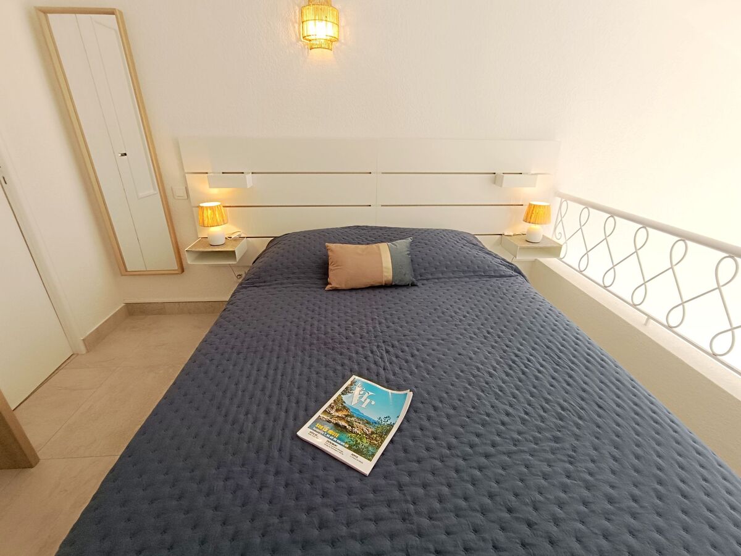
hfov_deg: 94.5
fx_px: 343
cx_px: 370
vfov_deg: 78.1
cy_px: 278
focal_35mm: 16
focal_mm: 1.66
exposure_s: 1/100
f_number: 2.2
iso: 137
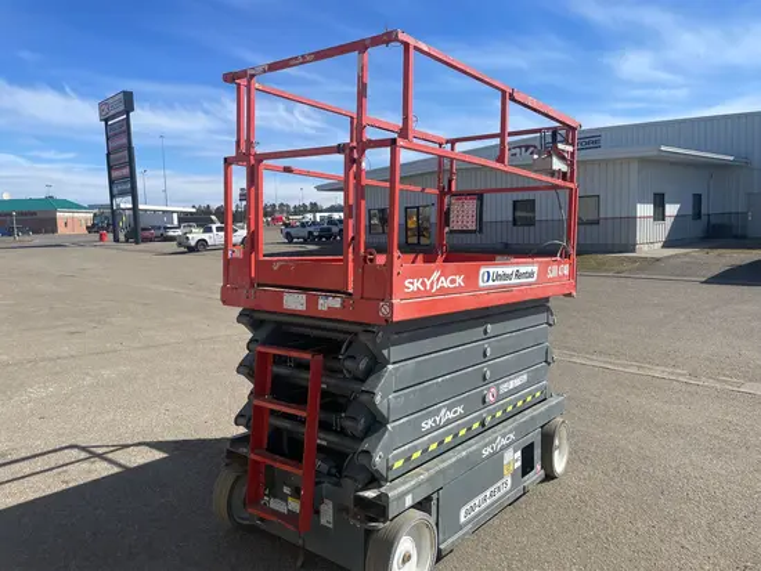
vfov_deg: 53.1
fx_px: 572
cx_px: 380
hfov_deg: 67.3
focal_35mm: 26
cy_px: 286
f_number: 1.6
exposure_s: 1/3861
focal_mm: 4.2
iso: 32
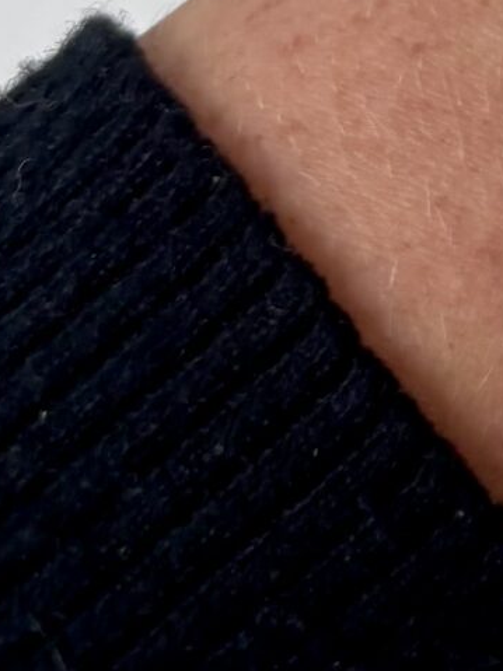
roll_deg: +3.9
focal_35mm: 139
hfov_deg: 9.5
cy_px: -717
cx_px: 1195
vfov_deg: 12.4
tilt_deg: -25.8
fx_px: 2694
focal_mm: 5.96
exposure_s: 1/120
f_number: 1.6
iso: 50
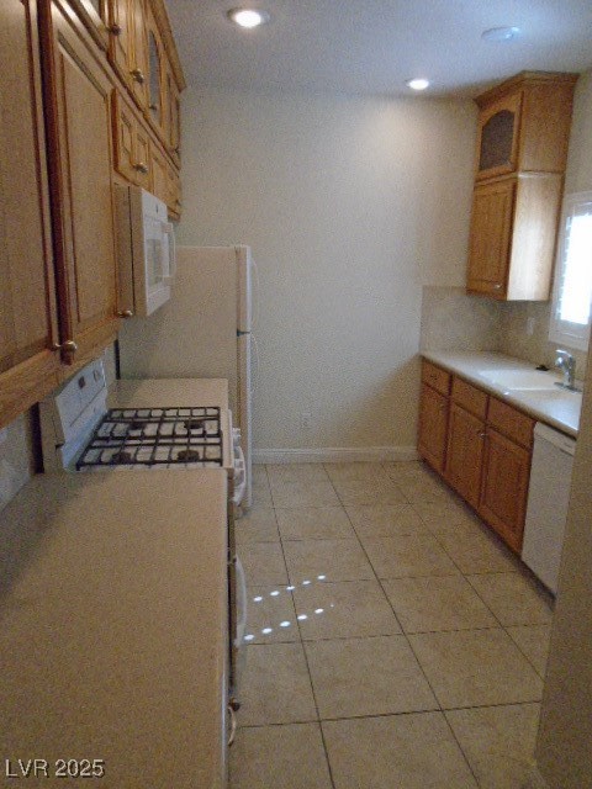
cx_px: 296
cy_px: 394
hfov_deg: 53.1
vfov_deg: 67.3
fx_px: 593
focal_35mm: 26
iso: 800
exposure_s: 1/200
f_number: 3.2
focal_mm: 4.6
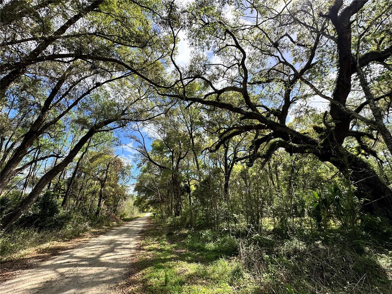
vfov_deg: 85.7
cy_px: 147
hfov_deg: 102.1
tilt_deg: +21.1
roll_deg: +0.9
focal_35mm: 14
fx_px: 159
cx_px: 196
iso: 40
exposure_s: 1/895
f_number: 2.2
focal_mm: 2.22
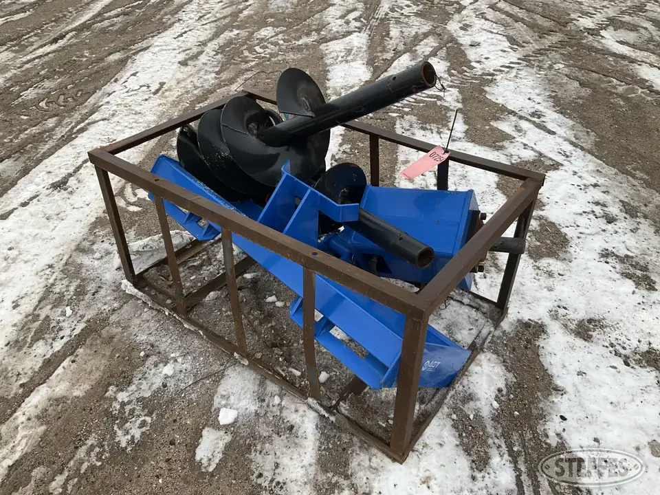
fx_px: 553
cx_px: 330
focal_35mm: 29
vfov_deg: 48.2
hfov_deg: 61.7
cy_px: 248
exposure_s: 1/495
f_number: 1.8
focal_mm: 3
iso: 25
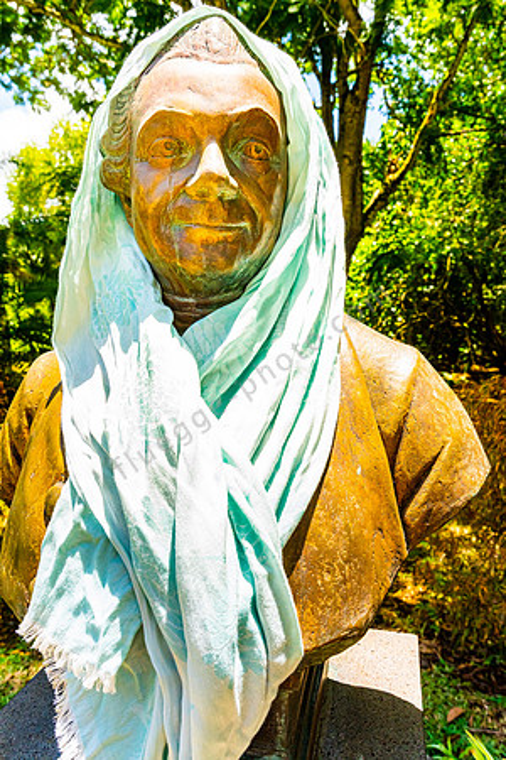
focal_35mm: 28
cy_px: 380
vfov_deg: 65.5
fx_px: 590
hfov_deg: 46.4
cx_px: 253
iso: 2000
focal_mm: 28
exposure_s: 1/1000
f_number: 8
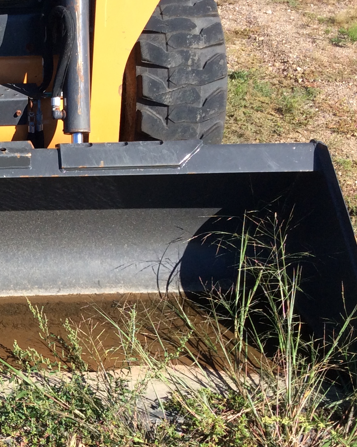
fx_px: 925
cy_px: 267
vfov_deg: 27.1
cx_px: -63
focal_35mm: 70
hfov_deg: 20.5
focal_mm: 3.3
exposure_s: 1/829
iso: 32
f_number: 2.4
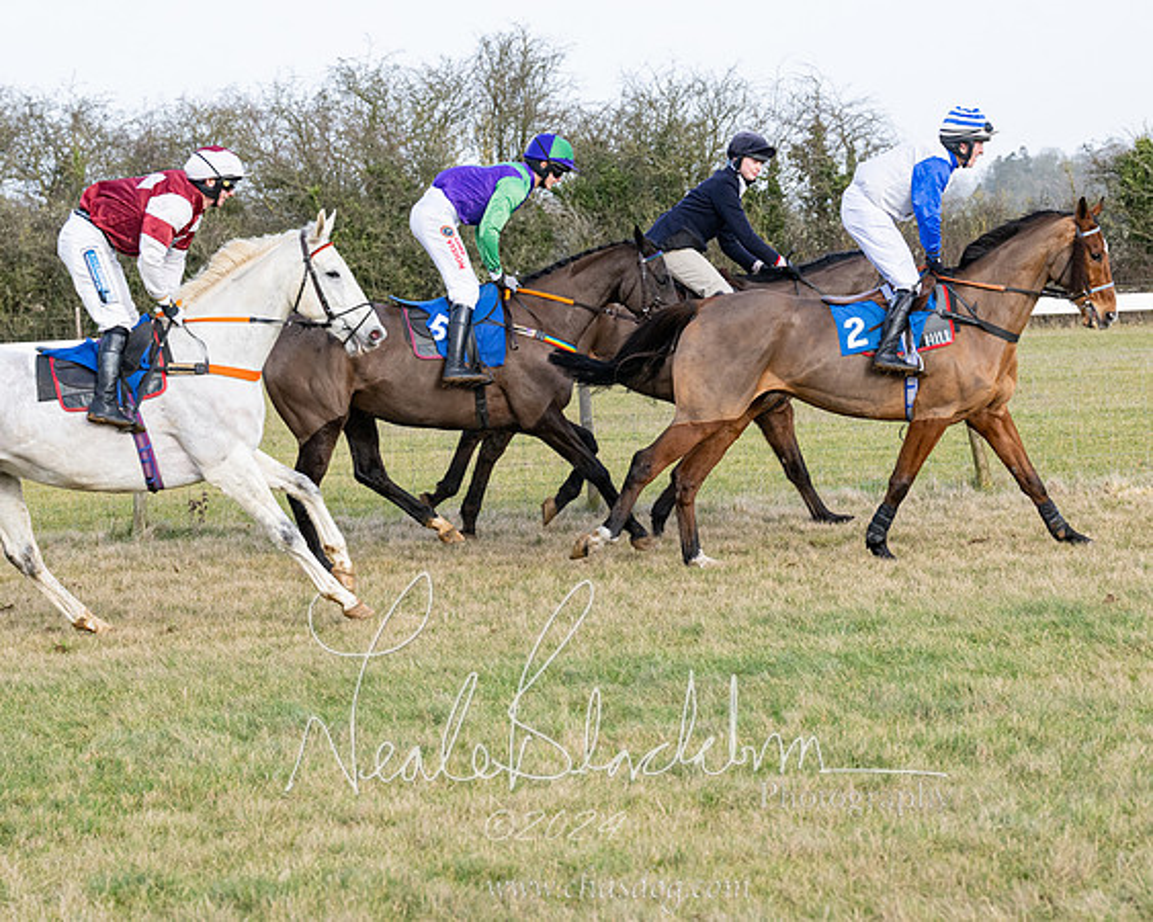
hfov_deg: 14.9
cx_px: 576
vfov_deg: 11.9
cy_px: 461
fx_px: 4420
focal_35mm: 130
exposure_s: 1/1000
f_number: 5
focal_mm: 77
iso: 400
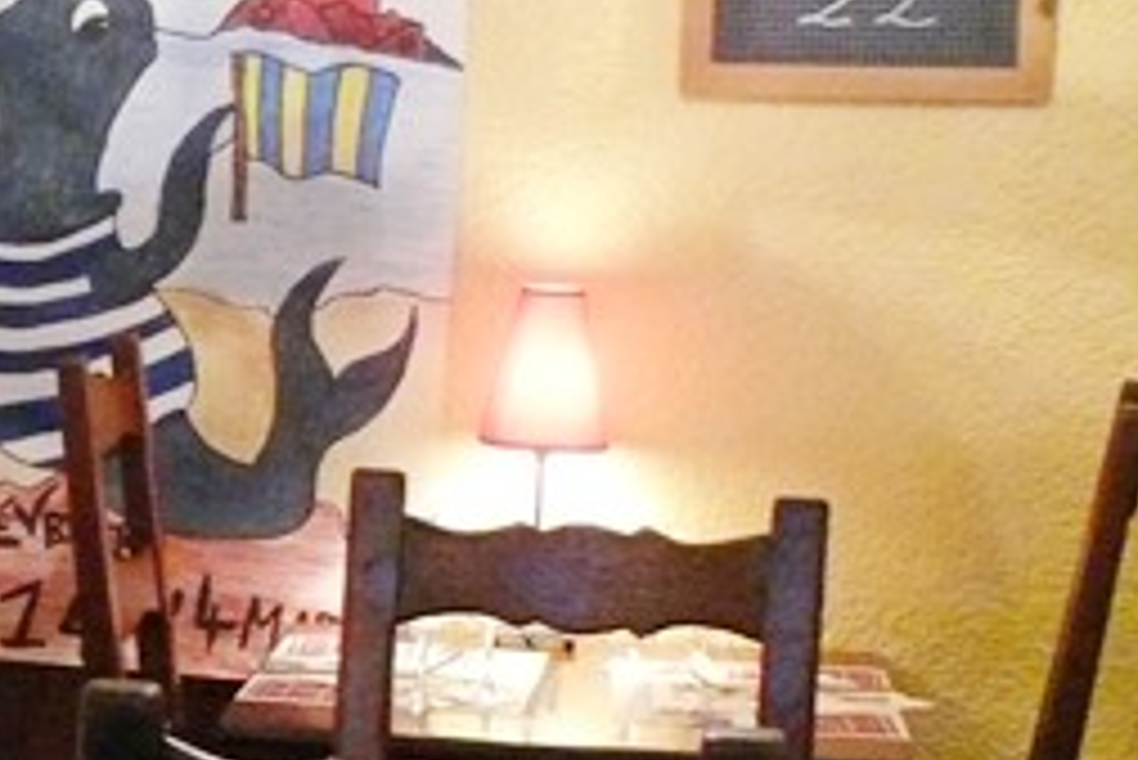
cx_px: -657
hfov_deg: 16.0
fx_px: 3637
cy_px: 738
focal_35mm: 115
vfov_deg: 11.8
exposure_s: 1/30
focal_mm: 7.4
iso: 800
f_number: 2.8
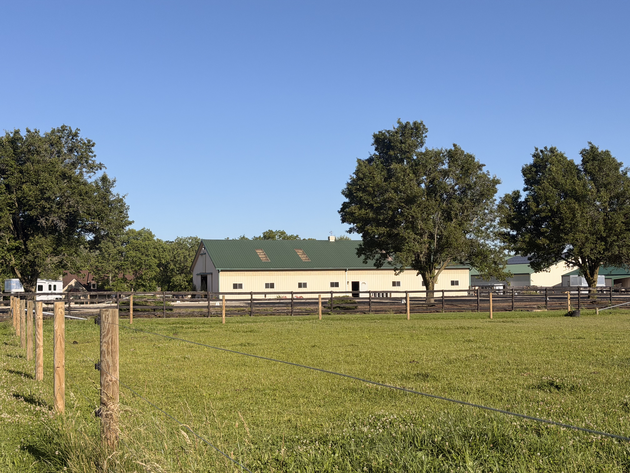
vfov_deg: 30.3
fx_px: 874
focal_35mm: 48
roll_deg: +1.4
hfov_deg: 39.7
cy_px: 236
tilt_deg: +2.4
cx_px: 315
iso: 64
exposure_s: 1/6024
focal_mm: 6.76
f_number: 1.78
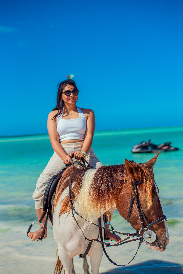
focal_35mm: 50
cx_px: 92
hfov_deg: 27.0
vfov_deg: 39.6
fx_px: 381
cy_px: 137
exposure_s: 1/2500
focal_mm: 50
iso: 100
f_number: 2.8
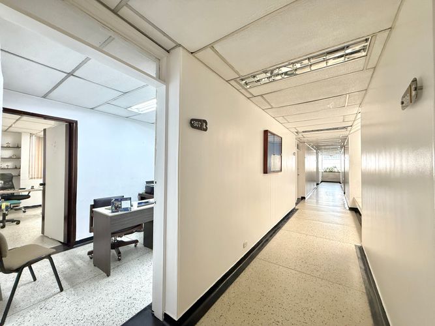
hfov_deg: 102.1
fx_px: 176
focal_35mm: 14
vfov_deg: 85.7
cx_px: 218
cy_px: 163
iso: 500
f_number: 2.2
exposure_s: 1/60
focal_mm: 2.22
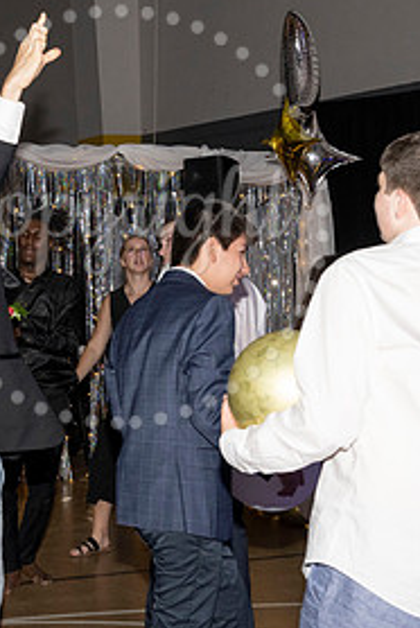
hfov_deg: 16.3
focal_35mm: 80
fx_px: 1396
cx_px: -102
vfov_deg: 25.2
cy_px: 215
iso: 1000
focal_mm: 33
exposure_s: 1/100
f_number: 5.6
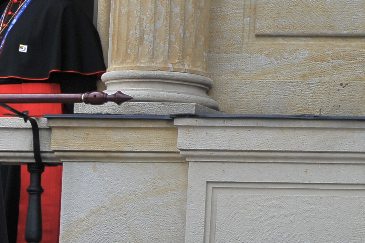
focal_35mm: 1531
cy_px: 246
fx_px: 15511
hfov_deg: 1.3
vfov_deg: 0.9
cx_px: -150
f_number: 5
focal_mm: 420
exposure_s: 1/1600
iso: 250
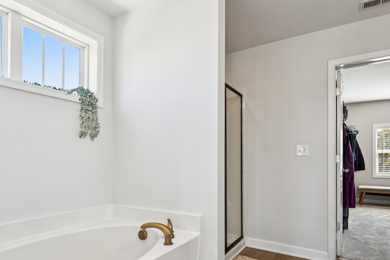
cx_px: 189
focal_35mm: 21
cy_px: 158
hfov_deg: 80.5
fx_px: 230
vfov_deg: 58.3
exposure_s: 1/4
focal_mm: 16.2
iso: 100
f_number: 13
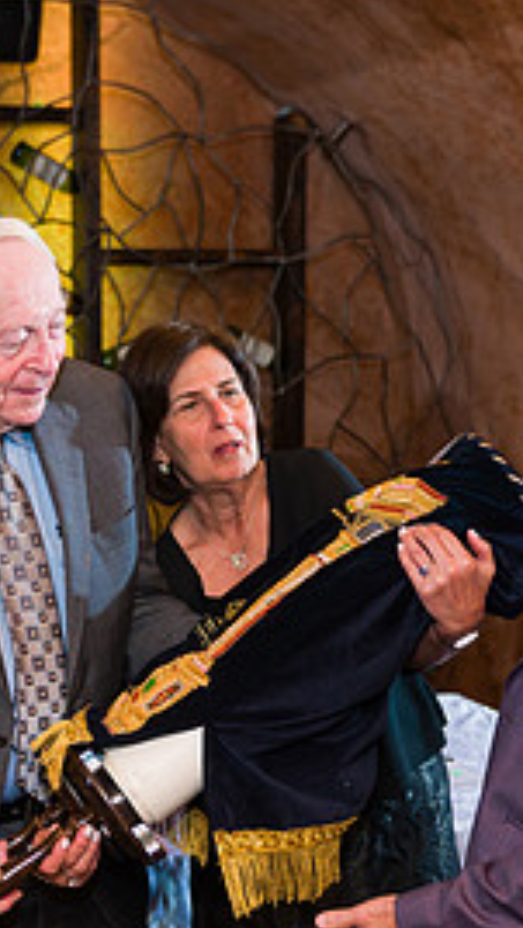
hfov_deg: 16.3
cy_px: 575
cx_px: 172
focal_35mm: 74
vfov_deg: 28.5
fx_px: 1822
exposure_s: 1/200
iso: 1250
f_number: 3.2
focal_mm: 32
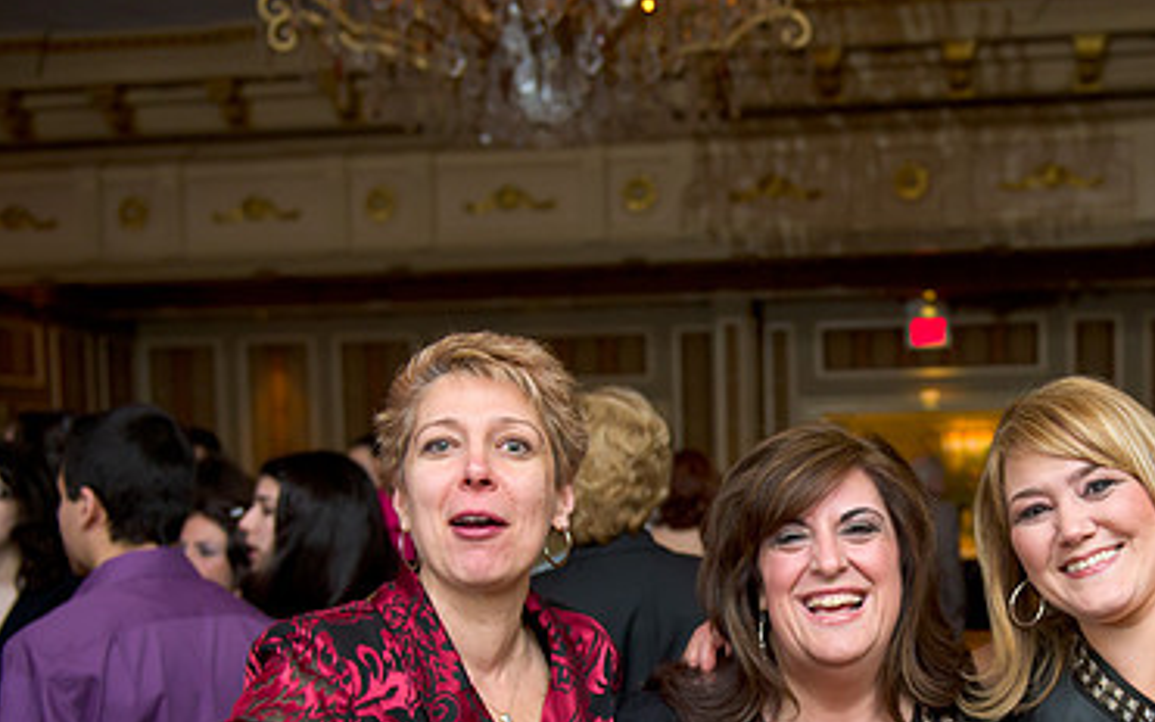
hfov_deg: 38.8
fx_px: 1606
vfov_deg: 24.9
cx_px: 822
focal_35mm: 51
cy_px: 585
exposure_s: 1/125
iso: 1600
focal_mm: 32
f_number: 3.2
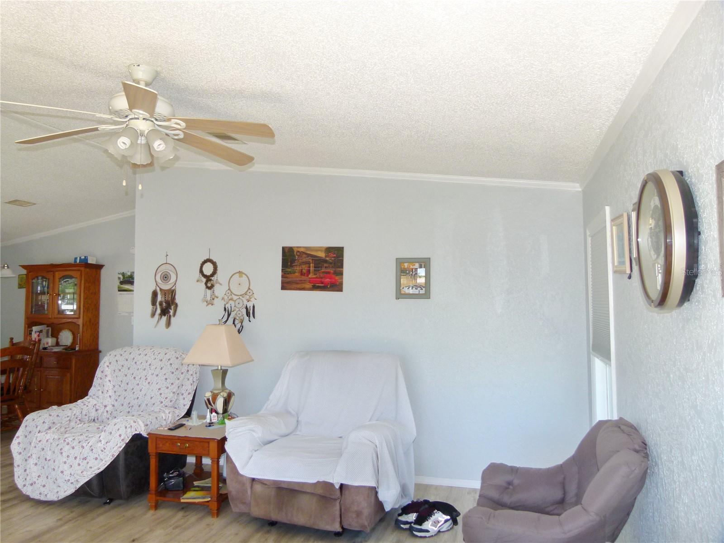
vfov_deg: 54.9
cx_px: 362
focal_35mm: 25
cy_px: 272
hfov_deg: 69.4
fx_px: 523
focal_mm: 4.5
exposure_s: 1/60
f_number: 2.8
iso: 100
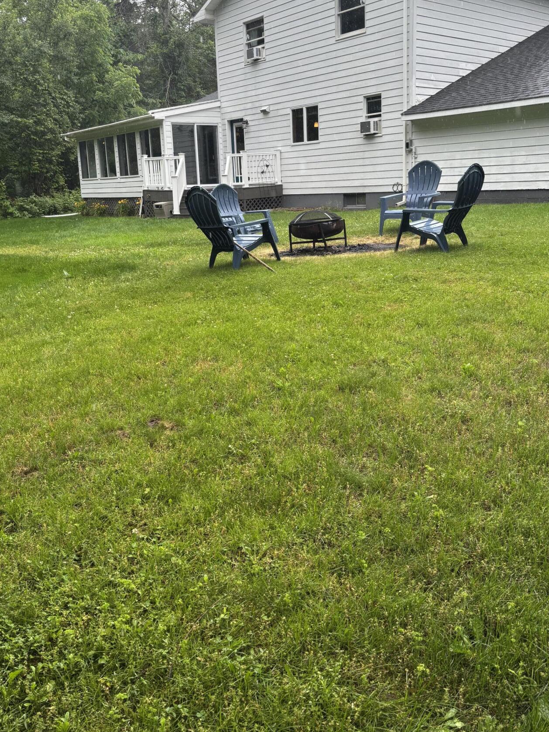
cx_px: 271
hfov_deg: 45.4
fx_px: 655
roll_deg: +1.3
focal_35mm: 31
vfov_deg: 58.1
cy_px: 310
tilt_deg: -8.5
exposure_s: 1/604
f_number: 1.6
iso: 50
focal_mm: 5.96
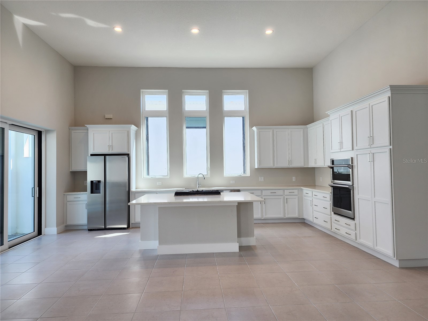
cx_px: 214
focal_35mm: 23
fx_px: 284
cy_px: 160
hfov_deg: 73.9
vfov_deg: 58.9
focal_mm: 6.4
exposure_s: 1/120
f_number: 1.8
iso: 50
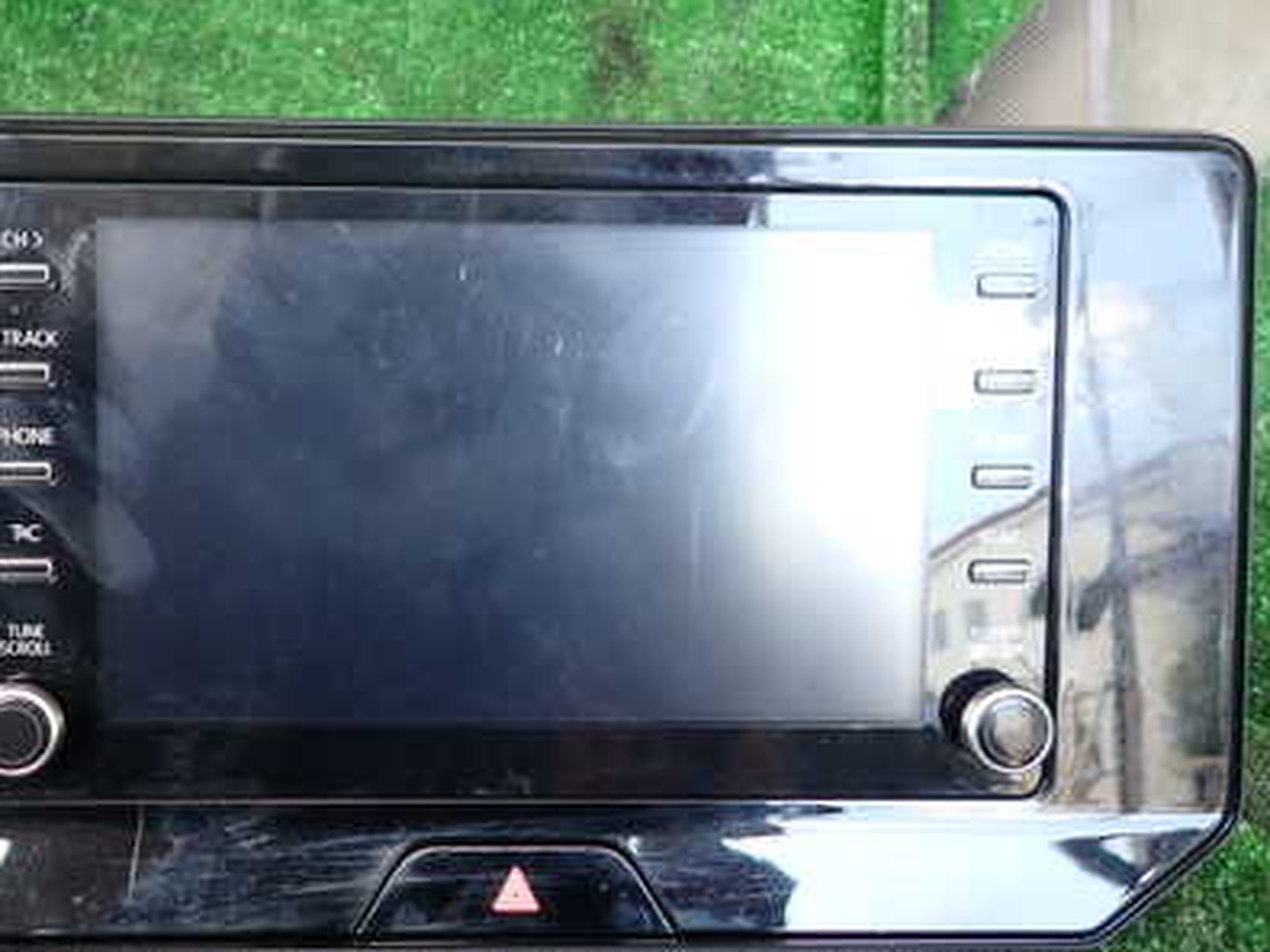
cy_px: 412
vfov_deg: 37.6
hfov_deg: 48.6
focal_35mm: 38
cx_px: 495
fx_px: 1394
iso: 100
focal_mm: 4.5
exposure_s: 1/60
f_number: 2
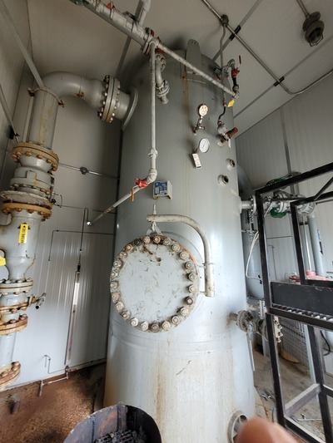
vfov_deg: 106.2
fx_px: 167
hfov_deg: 89.9
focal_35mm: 13
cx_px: 166
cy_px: 222
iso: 160
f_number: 2.2
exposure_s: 1/60
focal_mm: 1.74
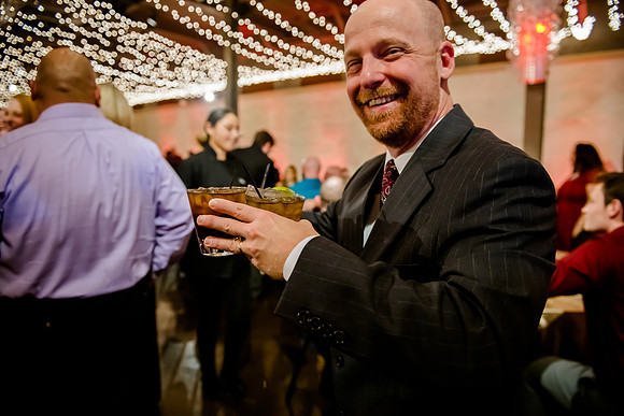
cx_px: 312
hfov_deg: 73.7
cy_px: 208
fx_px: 416
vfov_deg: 53.2
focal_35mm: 24
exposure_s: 1/160
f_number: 2.8
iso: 5000
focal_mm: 24
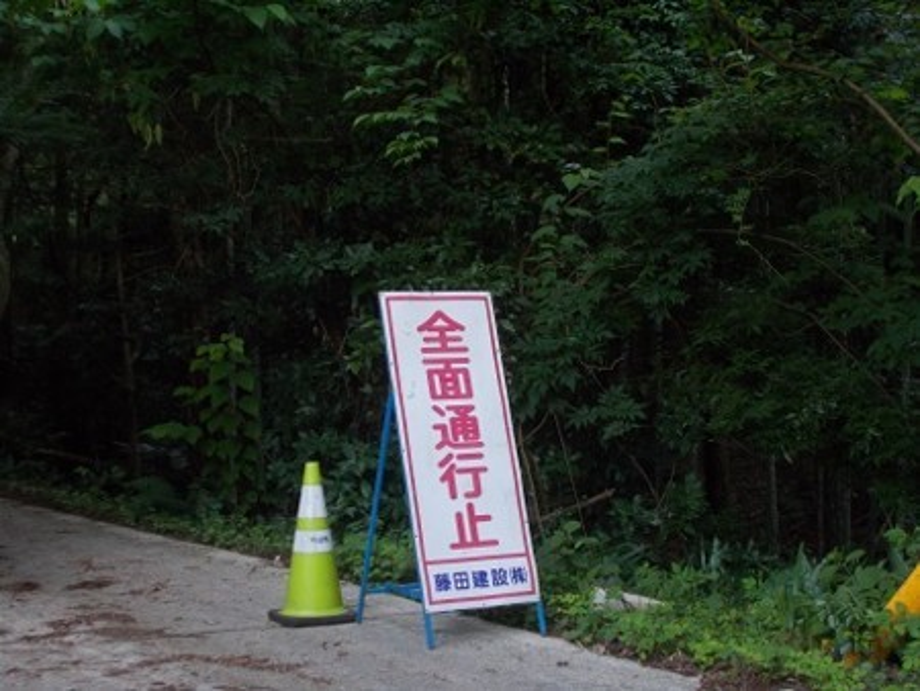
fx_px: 1755
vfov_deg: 22.3
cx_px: 460
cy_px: 346
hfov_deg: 29.4
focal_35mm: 66
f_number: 5.3
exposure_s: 1/25
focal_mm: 11.8
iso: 200
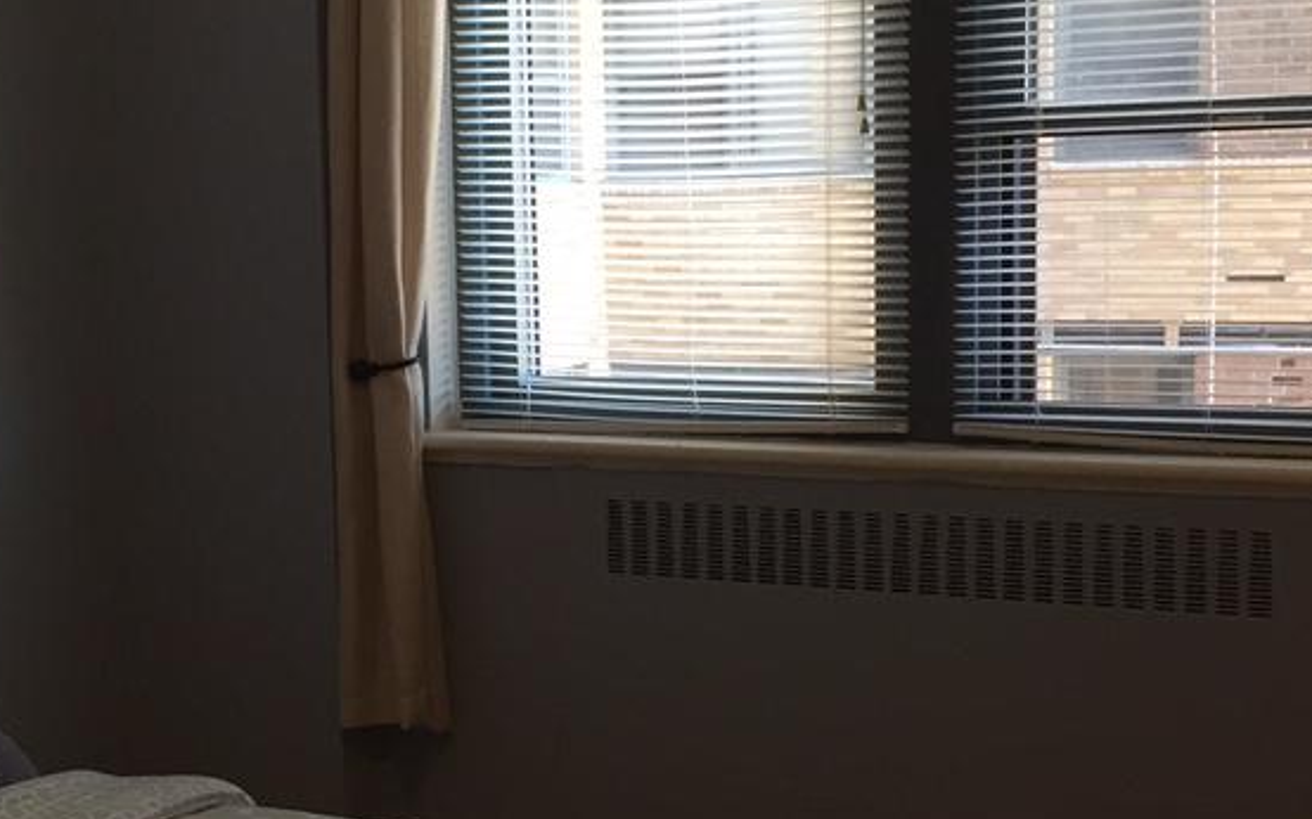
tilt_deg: -8.8
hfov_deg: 28.4
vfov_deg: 18.3
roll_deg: +2.1
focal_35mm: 71
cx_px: 268
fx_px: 2538
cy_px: 509
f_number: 2.2
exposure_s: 1/30
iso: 32
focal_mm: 4.15
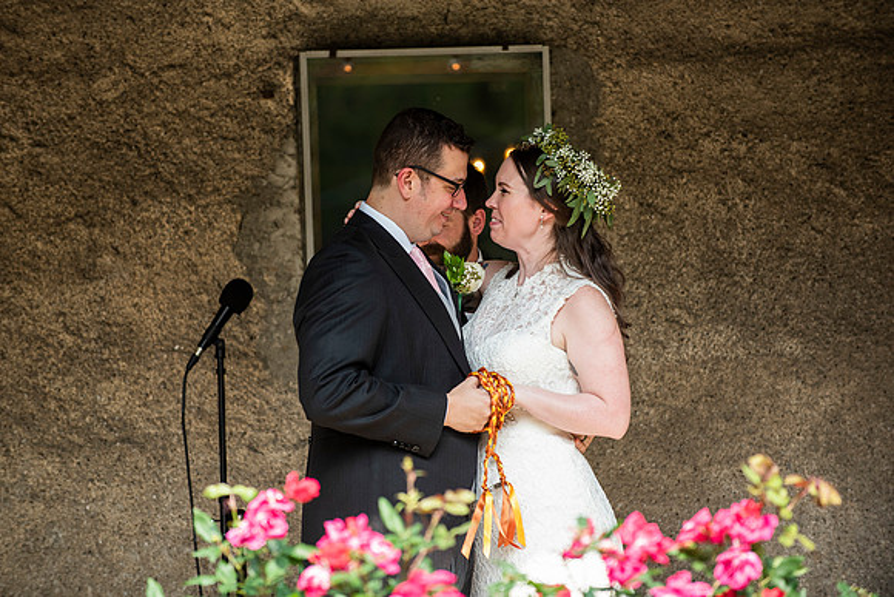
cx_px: 433
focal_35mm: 206
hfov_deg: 10.0
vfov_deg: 6.7
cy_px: 289
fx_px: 5127
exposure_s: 1/640
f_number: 3.5
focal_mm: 200
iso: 400
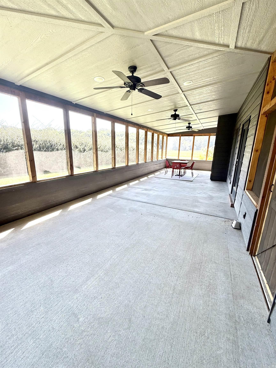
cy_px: 184
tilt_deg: -13.2
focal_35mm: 14
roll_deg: -1.4
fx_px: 149
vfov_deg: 102.1
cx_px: 138
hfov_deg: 85.7
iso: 64
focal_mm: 2.22
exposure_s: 1/231
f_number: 2.2
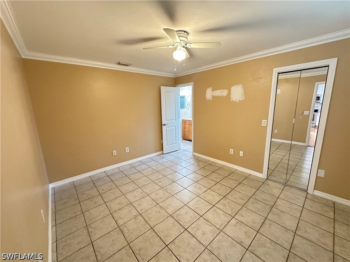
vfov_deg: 85.7
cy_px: 131
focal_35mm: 14
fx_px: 142
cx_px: 175
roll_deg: +1.1
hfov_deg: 102.1
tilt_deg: -10.5
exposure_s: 1/60
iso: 1000
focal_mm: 2.22
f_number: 2.2
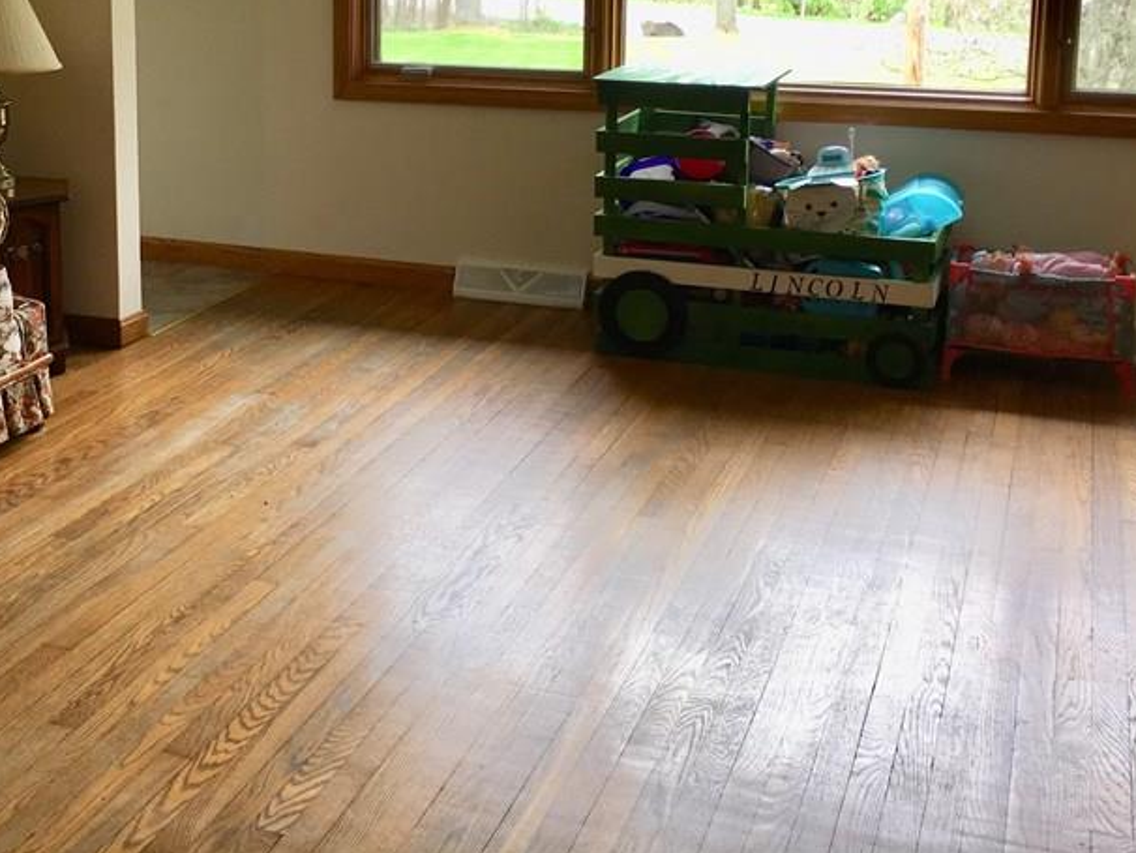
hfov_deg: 38.3
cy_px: 141
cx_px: 351
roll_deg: +0.7
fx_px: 1609
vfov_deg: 28.9
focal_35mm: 49
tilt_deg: -9.2
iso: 32
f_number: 2.2
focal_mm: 4.15
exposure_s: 1/40
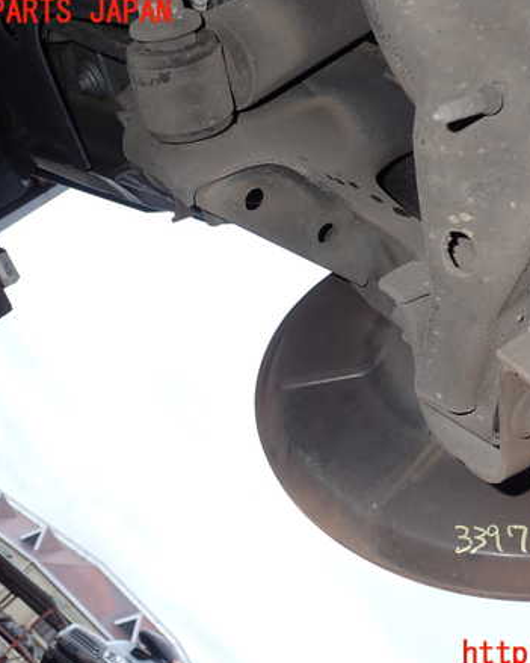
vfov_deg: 45.8
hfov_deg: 37.0
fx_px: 785
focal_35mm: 40
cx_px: 350
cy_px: 334
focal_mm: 5.4
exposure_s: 1/160
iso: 100
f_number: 3.2
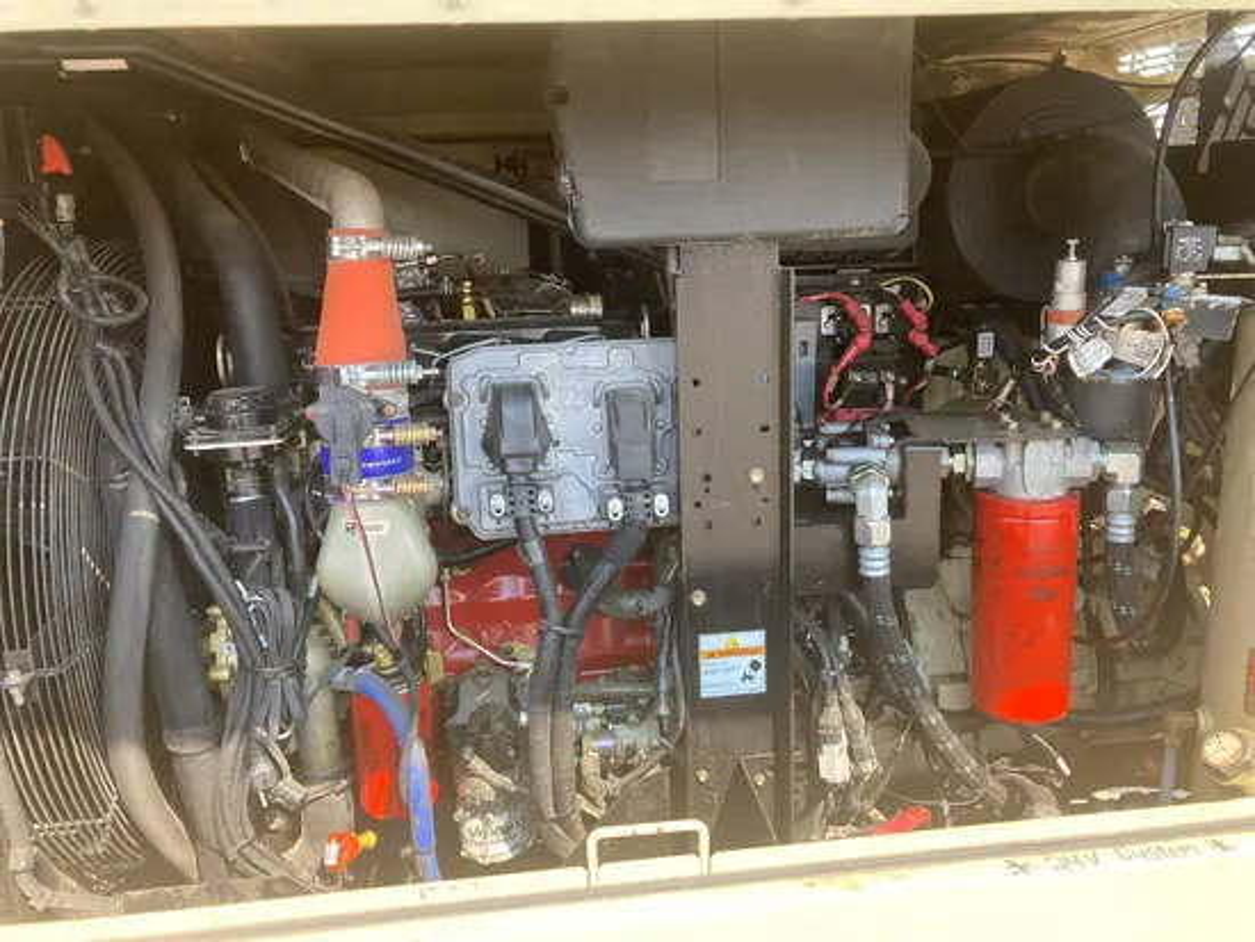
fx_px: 1016
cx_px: 628
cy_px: 471
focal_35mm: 28
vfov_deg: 49.8
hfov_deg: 63.4
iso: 20
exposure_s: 1/133
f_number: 1.8
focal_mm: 3.99
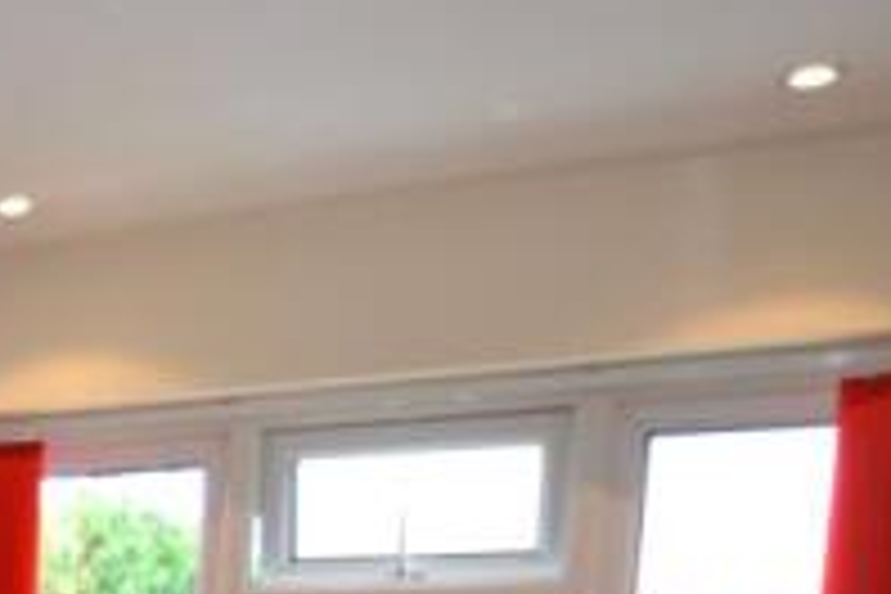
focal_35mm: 65
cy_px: 961
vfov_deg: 18.1
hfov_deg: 25.0
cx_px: -385
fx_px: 1600
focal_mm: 13
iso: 560
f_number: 3.8
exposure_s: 1/60
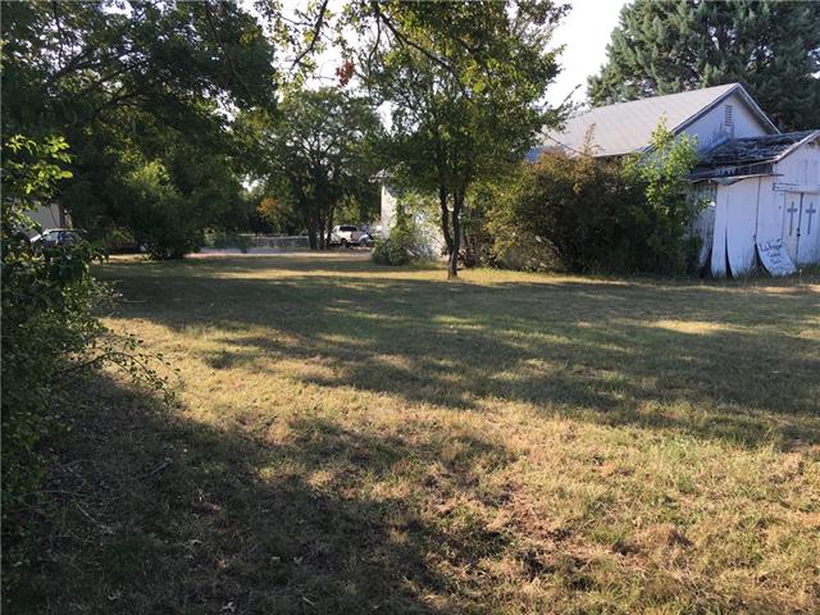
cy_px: 308
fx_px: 687
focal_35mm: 29
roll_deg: +0.2
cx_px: 410
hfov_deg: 61.7
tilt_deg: -5.4
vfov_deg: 48.2
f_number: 2.2
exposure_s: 1/503
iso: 25
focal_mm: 4.15
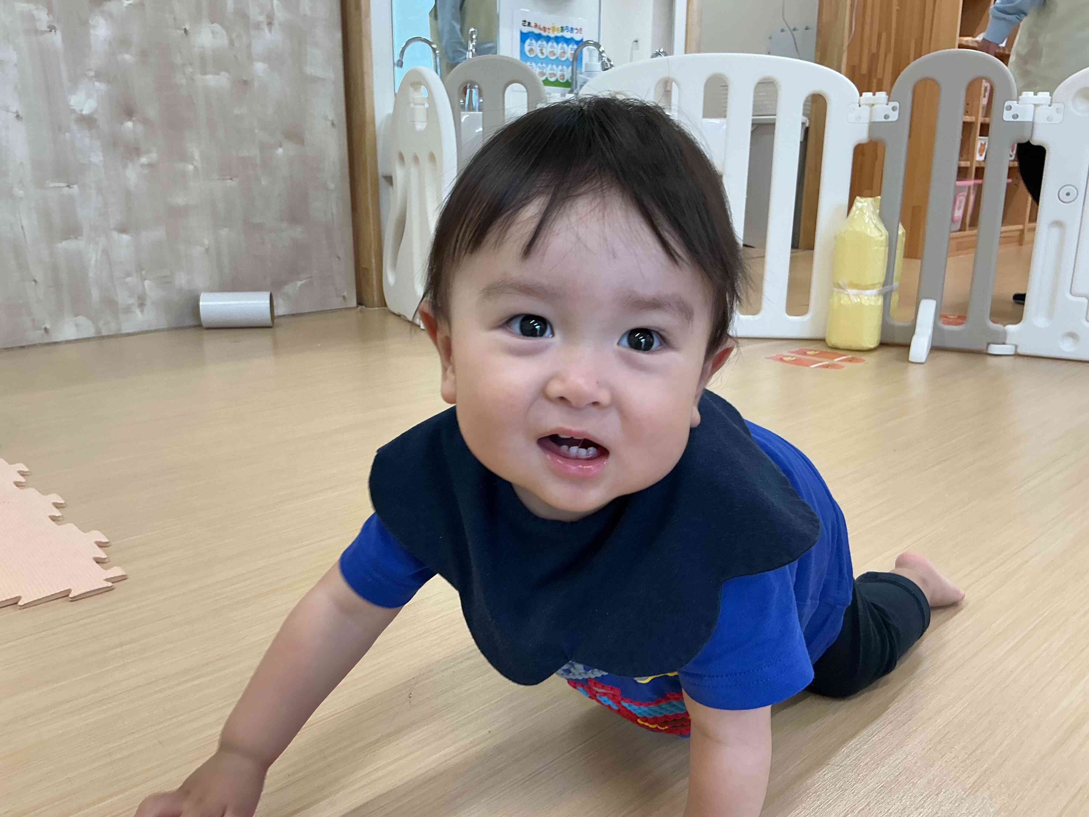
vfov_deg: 48.2
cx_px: 544
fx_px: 912
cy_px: 408
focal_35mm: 29
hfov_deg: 61.7
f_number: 1.8
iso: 64
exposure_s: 1/120
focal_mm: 3
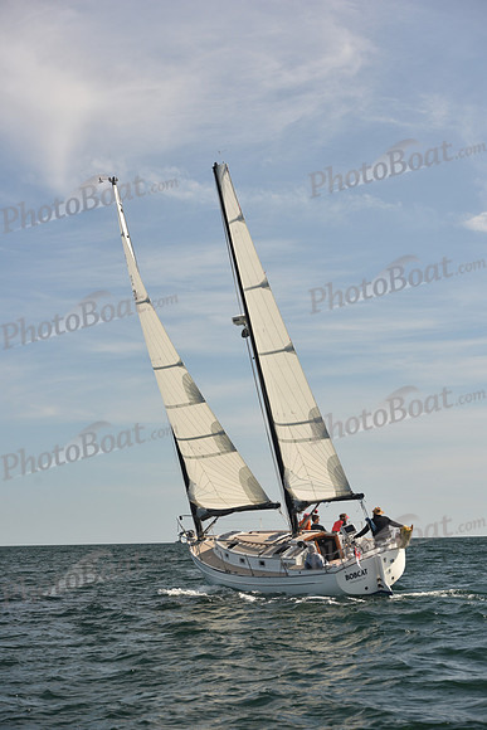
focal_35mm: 70
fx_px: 1419
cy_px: 365
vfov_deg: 28.8
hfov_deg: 19.5
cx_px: 244
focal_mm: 70
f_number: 7.1
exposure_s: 1/640
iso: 250
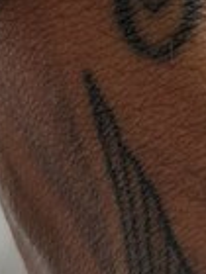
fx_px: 2174
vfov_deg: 7.0
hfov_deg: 5.4
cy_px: -211
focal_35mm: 274
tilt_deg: -63.4
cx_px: 245
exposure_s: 1/121
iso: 80
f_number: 1.78
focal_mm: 6.76
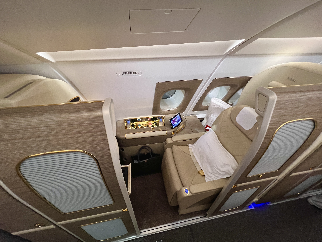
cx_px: 161
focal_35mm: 13
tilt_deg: -36.8
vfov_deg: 89.9
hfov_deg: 106.2
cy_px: 121
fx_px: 121
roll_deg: -1.4
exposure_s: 1/52
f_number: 1.8
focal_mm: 1.57
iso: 500
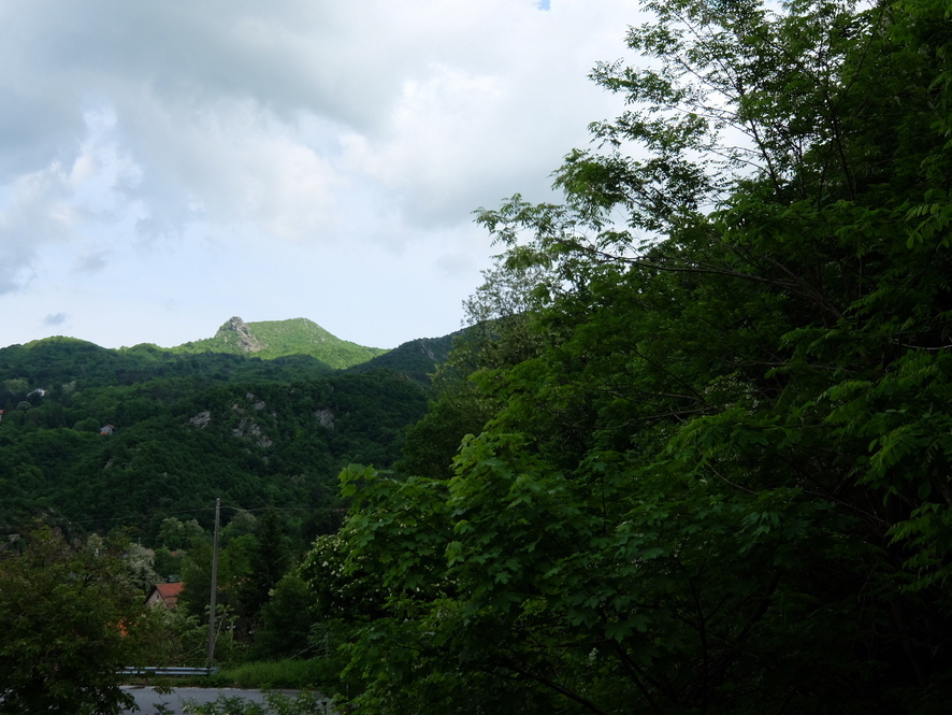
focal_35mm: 40
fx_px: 1100
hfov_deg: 46.7
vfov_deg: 36.0
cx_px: 420
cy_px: 362
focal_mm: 24
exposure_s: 1/350
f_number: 9
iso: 400
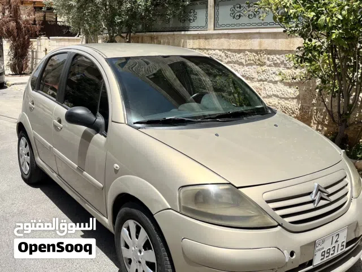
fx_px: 272
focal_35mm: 26
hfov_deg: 67.3
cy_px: 136
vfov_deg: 53.1
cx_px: 181
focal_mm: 5.1
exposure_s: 1/3413
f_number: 1.6
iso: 50
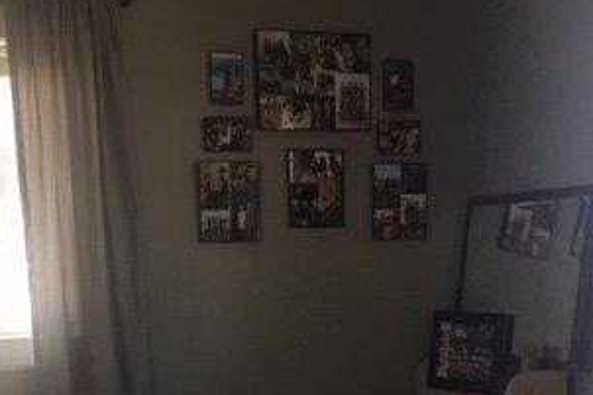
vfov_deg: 20.3
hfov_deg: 31.4
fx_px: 1054
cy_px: 428
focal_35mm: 64
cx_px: 263
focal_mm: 4.15
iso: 32
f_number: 2.2
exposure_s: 1/15
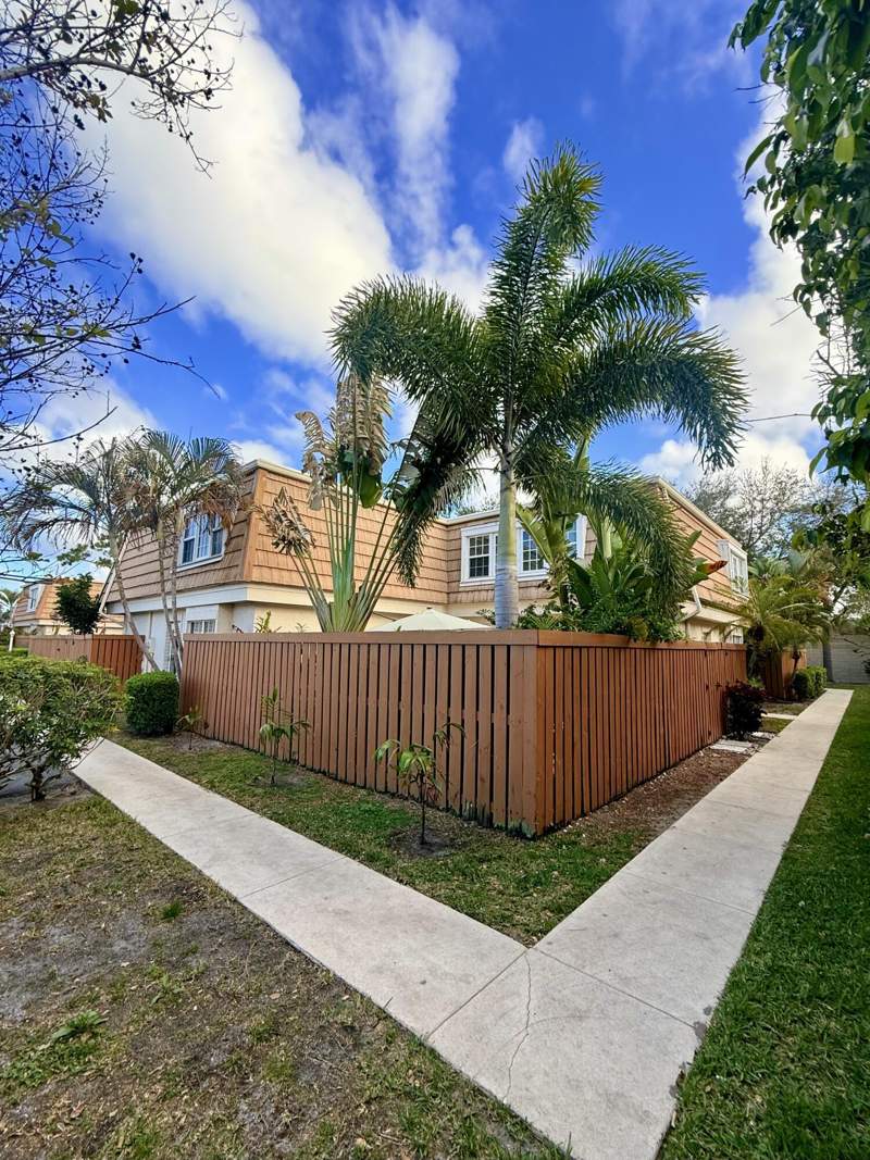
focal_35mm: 14
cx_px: 435
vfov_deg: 102.1
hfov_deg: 85.7
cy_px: 580
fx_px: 469
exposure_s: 1/590
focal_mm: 2.22
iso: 64
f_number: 2.2
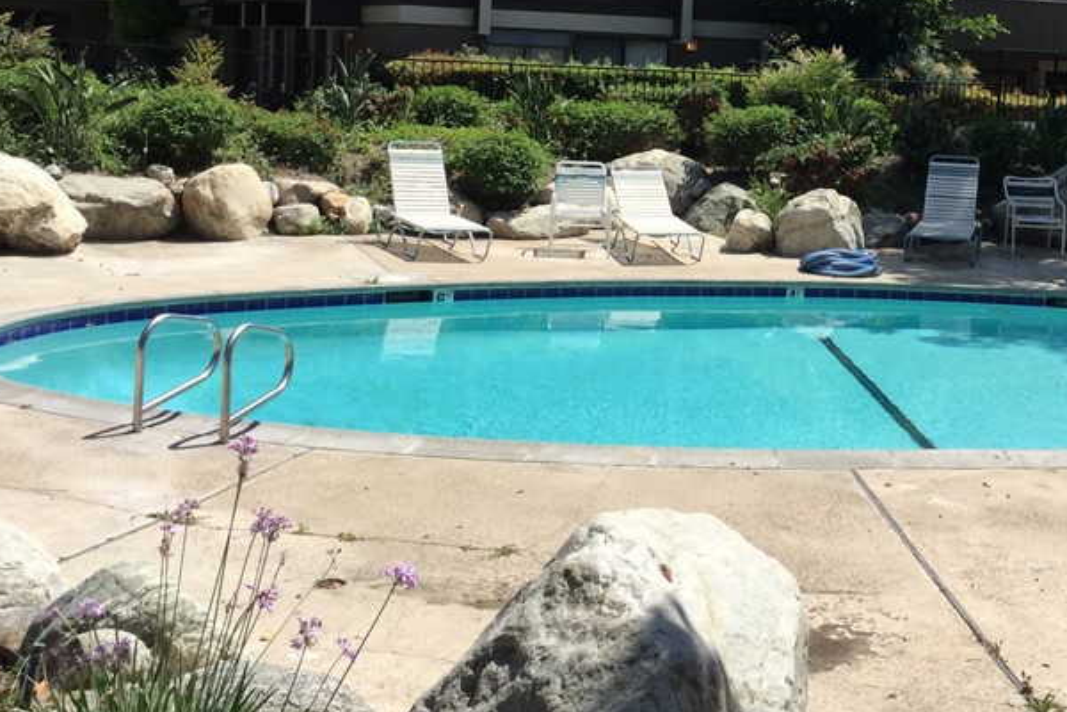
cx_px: 740
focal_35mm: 55
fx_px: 1630
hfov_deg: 35.8
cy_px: 119
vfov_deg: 24.1
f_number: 2.4
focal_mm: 3.3
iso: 25
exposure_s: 1/1181
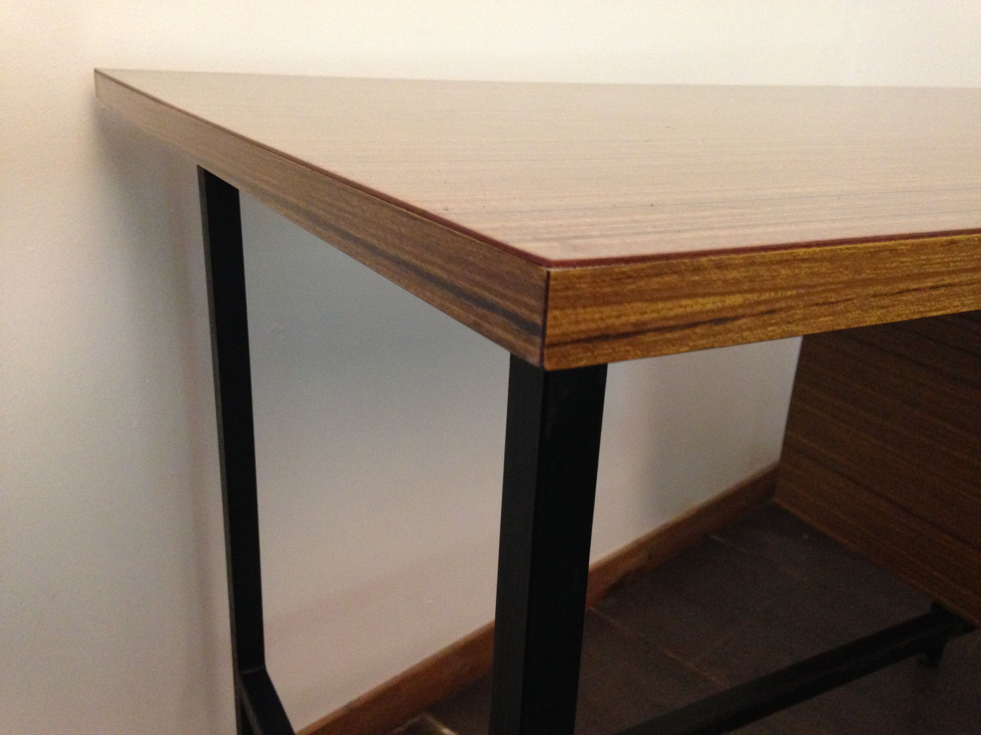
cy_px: 368
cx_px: 490
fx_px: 935
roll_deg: -1.7
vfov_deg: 42.9
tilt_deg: -22.0
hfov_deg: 55.4
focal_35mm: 33
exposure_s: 1/17
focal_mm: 4.12
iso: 400
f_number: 2.4
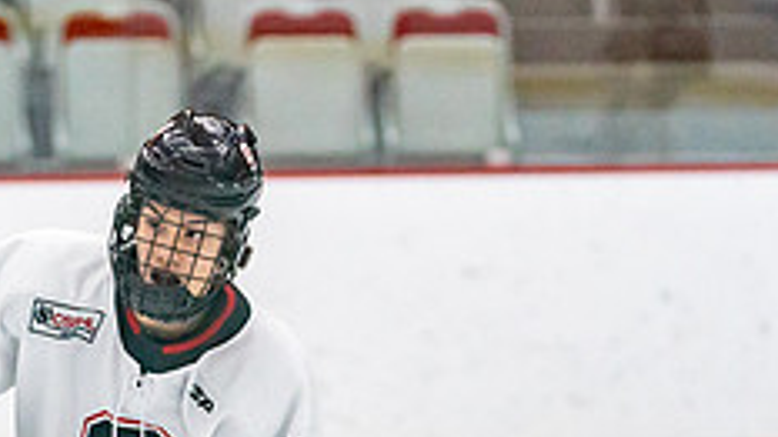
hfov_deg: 4.8
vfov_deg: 2.7
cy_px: 699
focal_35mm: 454
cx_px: 155
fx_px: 9365
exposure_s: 1/1250
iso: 3200
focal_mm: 135
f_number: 2.8
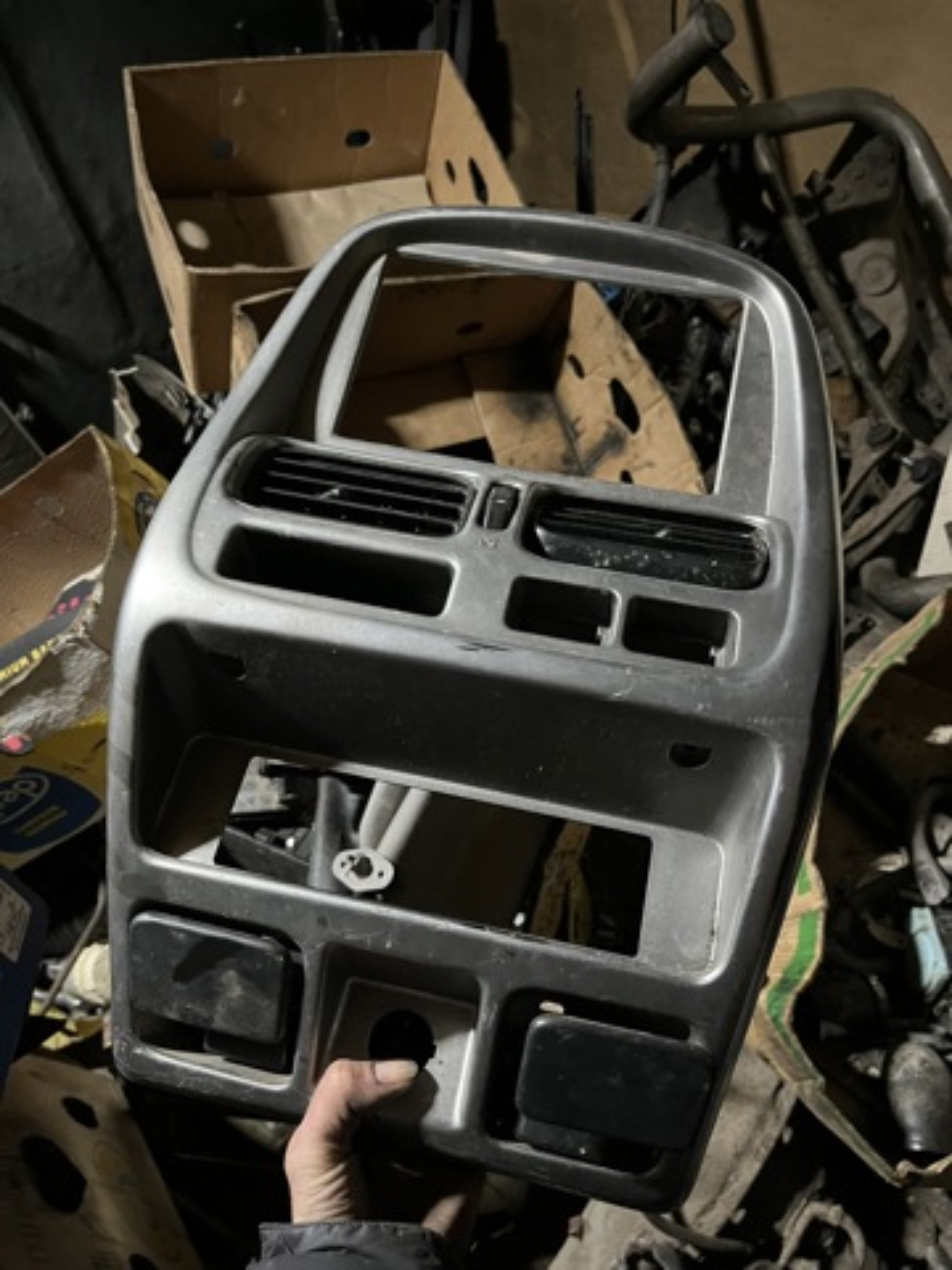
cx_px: 476
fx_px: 953
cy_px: 635
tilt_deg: -48.6
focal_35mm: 26
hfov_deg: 53.1
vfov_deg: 67.3
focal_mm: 5.1
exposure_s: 1/25
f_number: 1.6
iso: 640
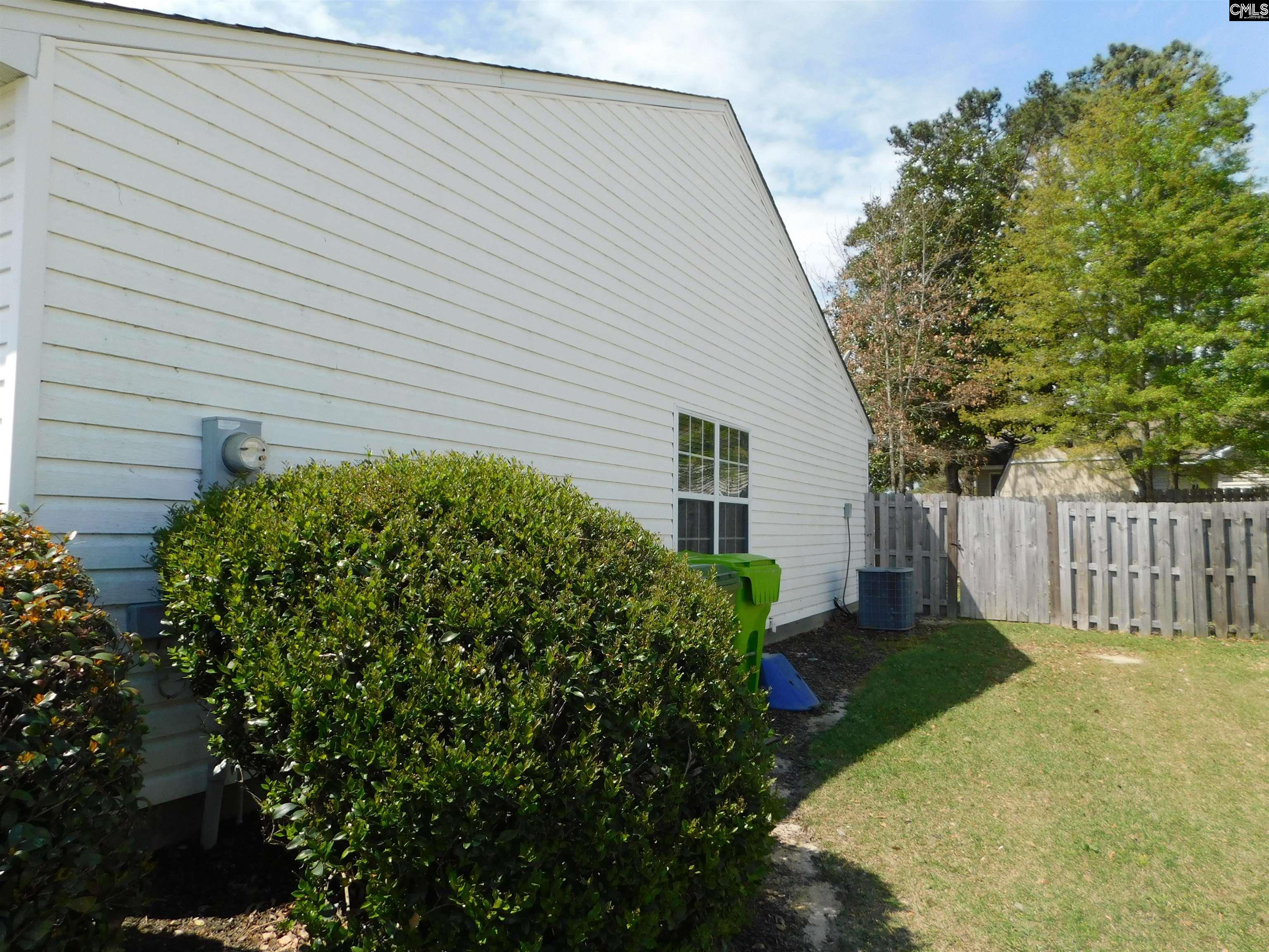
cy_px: 476
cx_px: 634
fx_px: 843
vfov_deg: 58.9
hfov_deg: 73.9
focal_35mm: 23
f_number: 3
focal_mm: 4
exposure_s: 1/1250
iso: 125
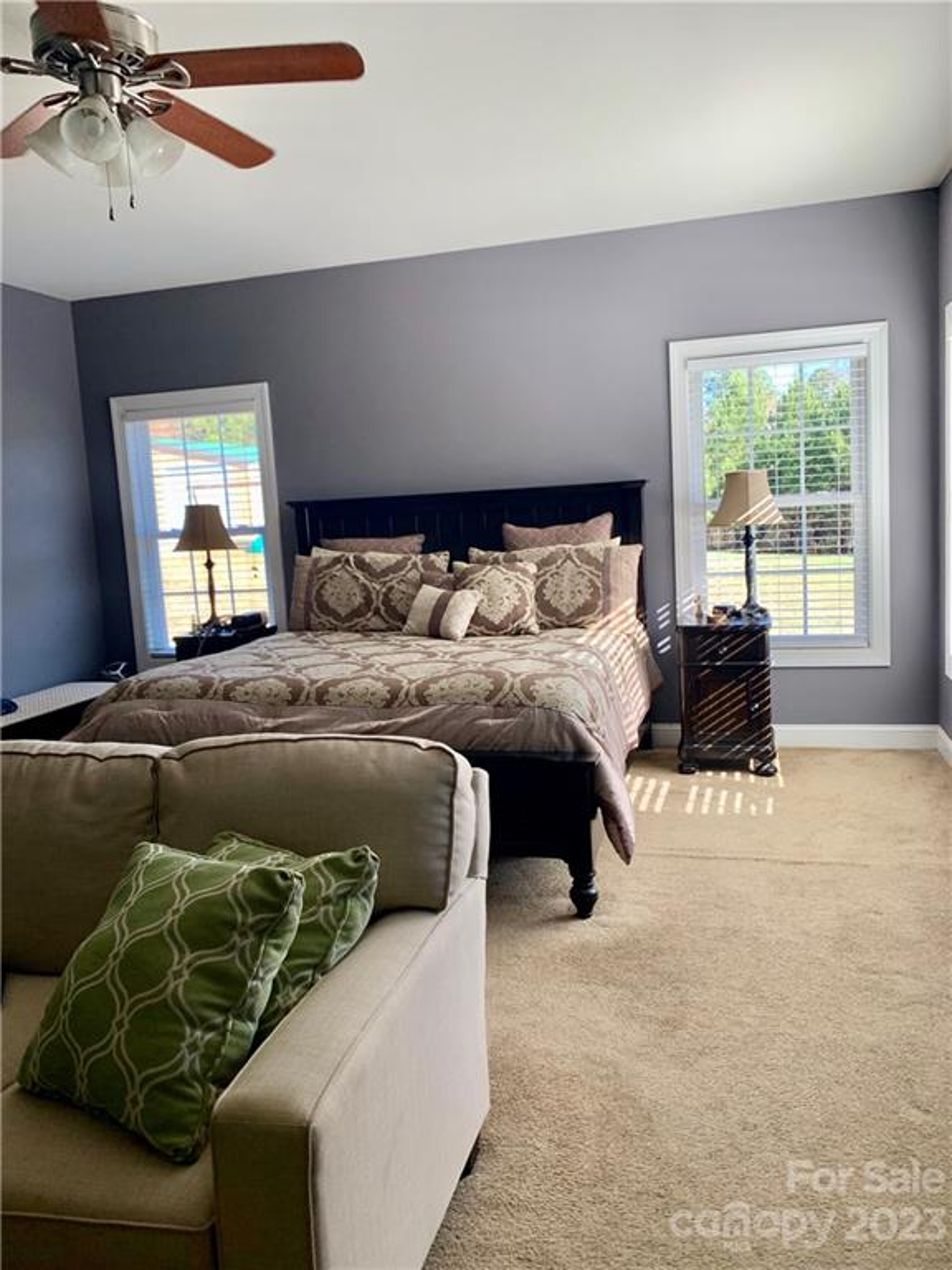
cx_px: 476
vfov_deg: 67.3
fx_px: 953
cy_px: 635
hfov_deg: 53.1
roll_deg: +3.8
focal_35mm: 26
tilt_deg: -5.7
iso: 32
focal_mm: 4.25
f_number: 1.8
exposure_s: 1/121
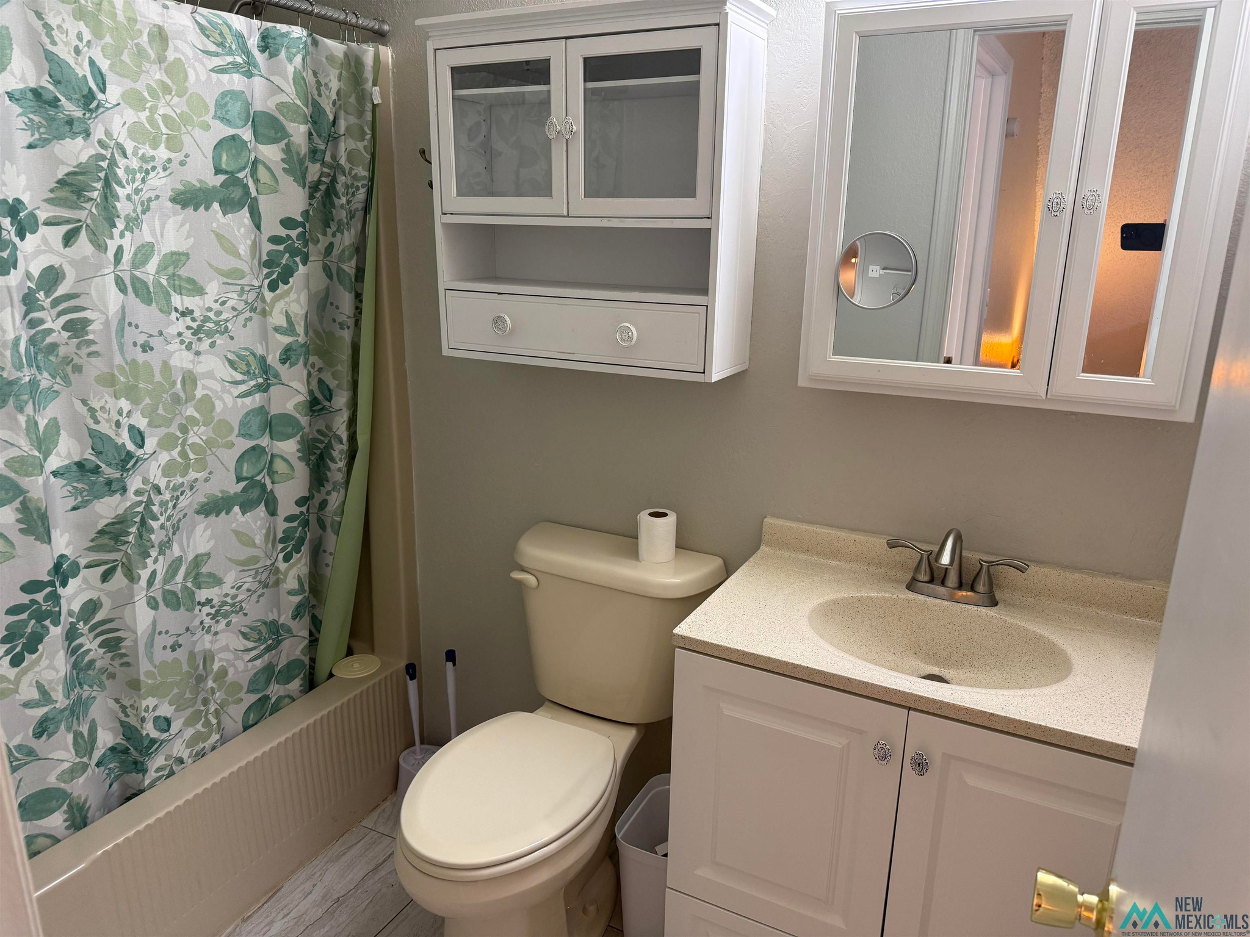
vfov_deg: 56.8
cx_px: 625
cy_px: 468
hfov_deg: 71.6
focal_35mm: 24
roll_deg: -0.5
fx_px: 867
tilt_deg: -15.5
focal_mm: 6.76
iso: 160
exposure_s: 1/60
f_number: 1.78
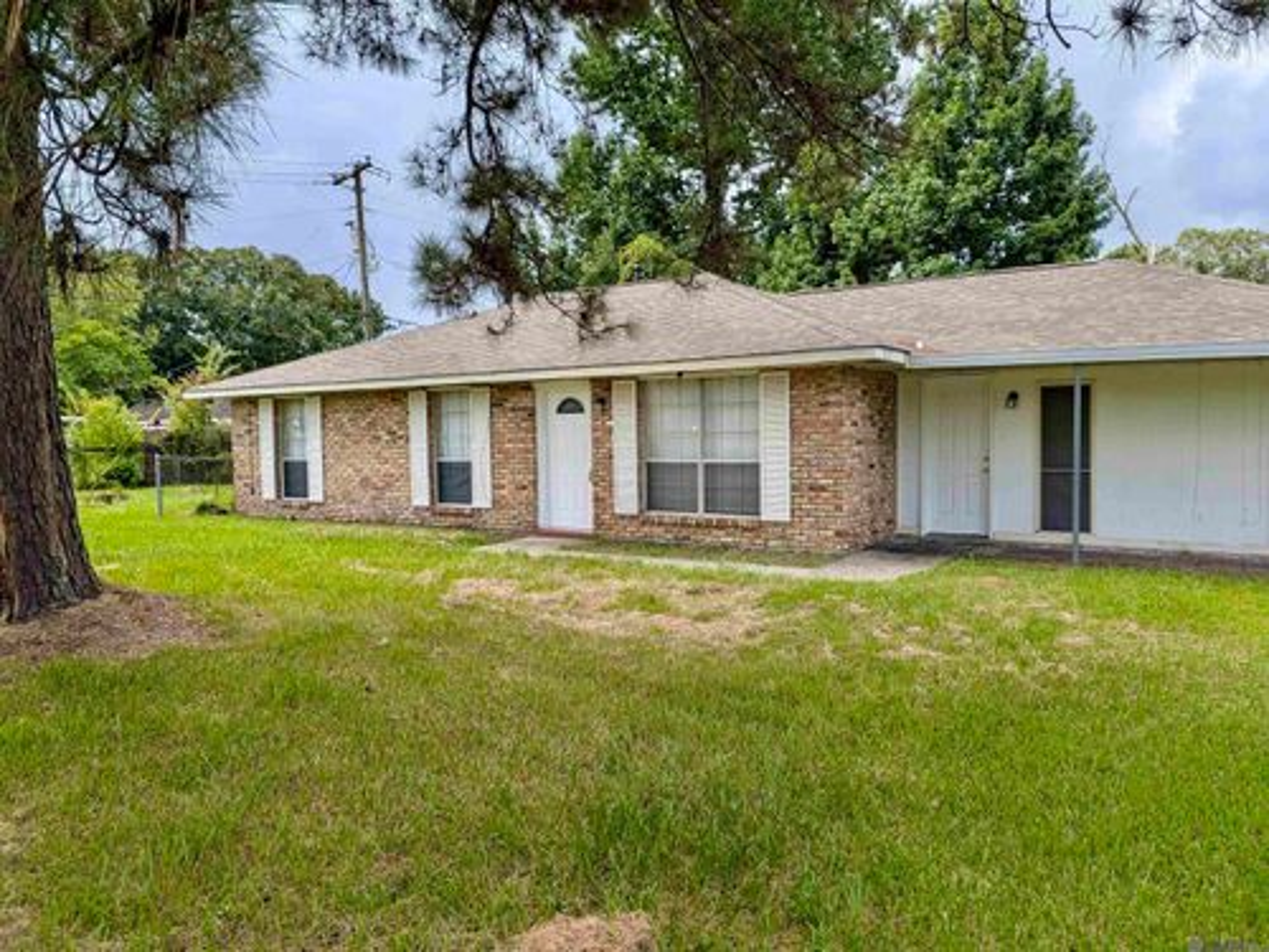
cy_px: 476
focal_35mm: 24
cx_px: 634
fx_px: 880
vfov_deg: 56.8
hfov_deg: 71.6
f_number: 1.7
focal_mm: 4.53
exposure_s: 1/878
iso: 31
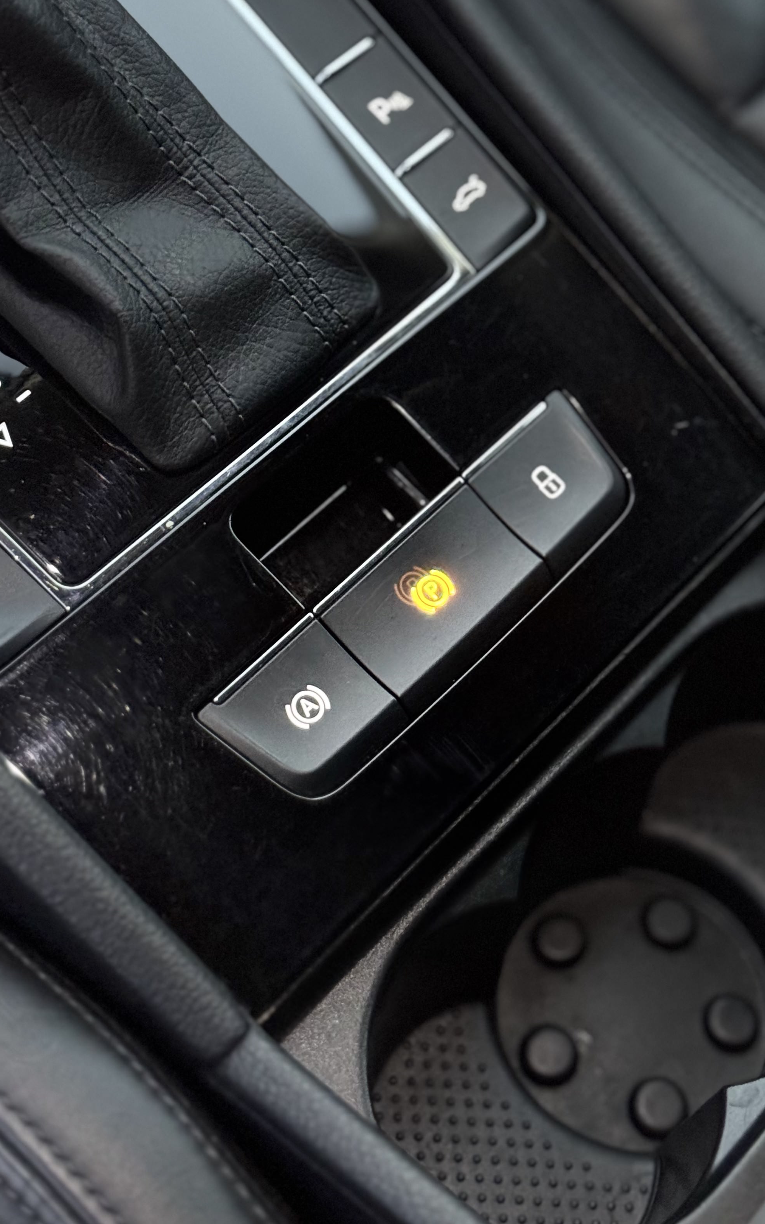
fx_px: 2168
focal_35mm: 65
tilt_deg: -57.5
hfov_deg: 19.9
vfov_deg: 31.4
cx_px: 534
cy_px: 495
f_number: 1.78
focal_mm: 6.76
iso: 800
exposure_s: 1/30
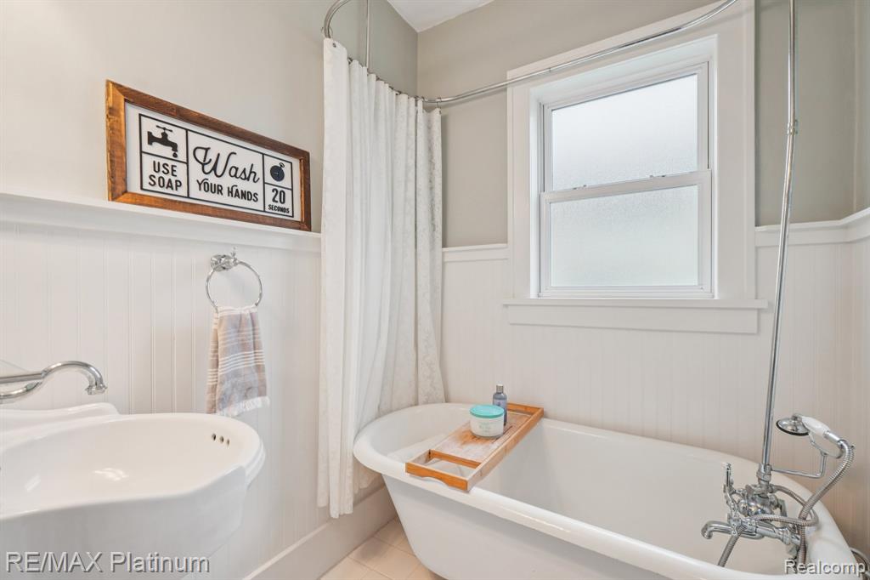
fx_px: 362
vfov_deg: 77.3
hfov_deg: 100.4
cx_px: 435
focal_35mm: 15
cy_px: 290
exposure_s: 1/20
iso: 400
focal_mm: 10
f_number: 8
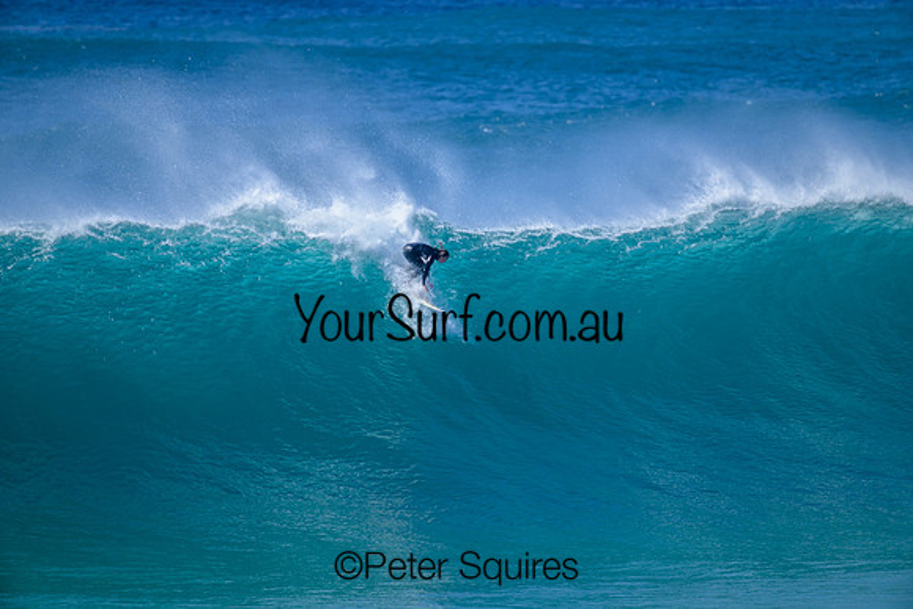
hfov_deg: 3.7
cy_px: 304
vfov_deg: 2.5
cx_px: 456
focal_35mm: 560
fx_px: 14205
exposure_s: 1/1600
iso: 560
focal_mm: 560
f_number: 8
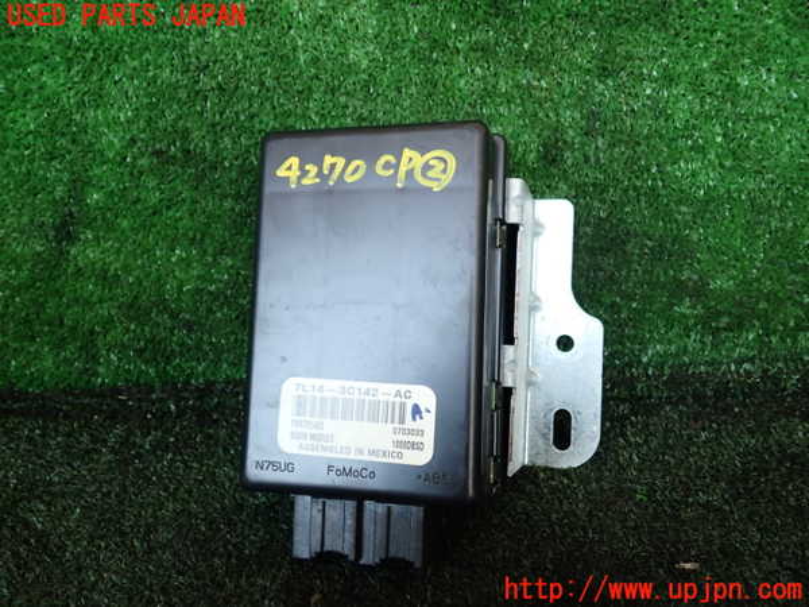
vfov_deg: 46.8
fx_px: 701
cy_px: 304
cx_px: 404
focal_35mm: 30
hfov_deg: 60.0
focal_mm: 5.4
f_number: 2.3
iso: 200
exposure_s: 1/50
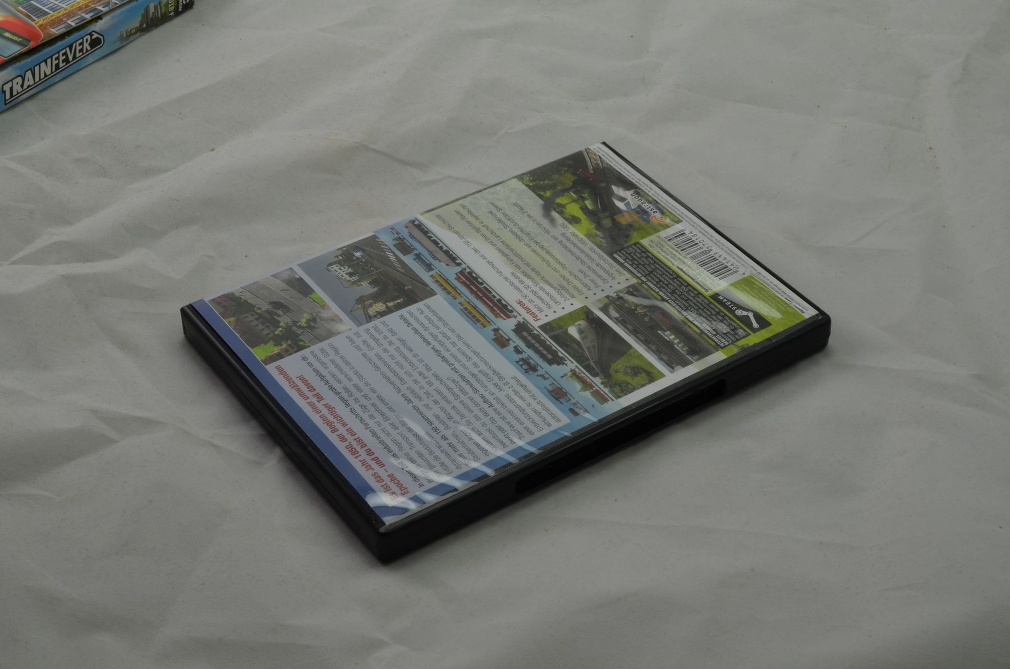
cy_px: 334
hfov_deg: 33.5
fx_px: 1680
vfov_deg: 22.5
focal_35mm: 60
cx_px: 505
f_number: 20
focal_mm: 40
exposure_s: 1/3
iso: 100
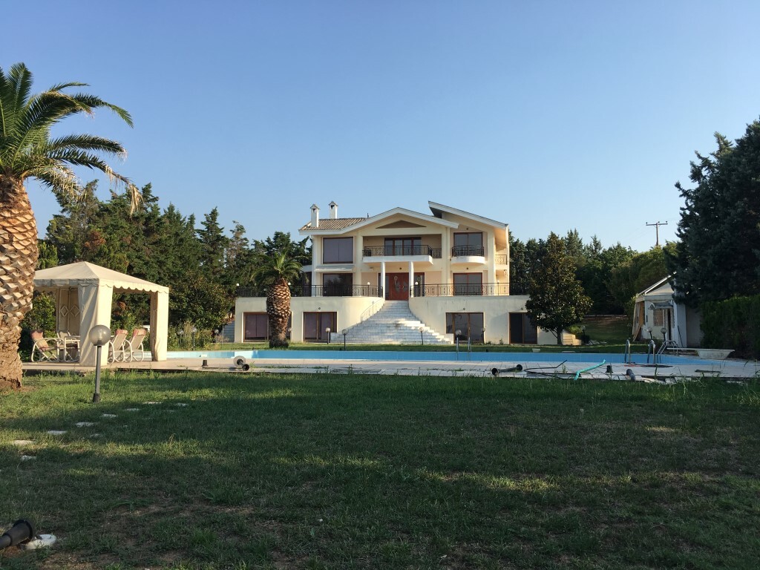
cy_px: 285
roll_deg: -0.3
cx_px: 380
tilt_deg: +6.1
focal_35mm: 29
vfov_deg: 48.2
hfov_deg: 61.7
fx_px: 637
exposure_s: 1/986
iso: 25
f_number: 2.2
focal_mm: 4.15
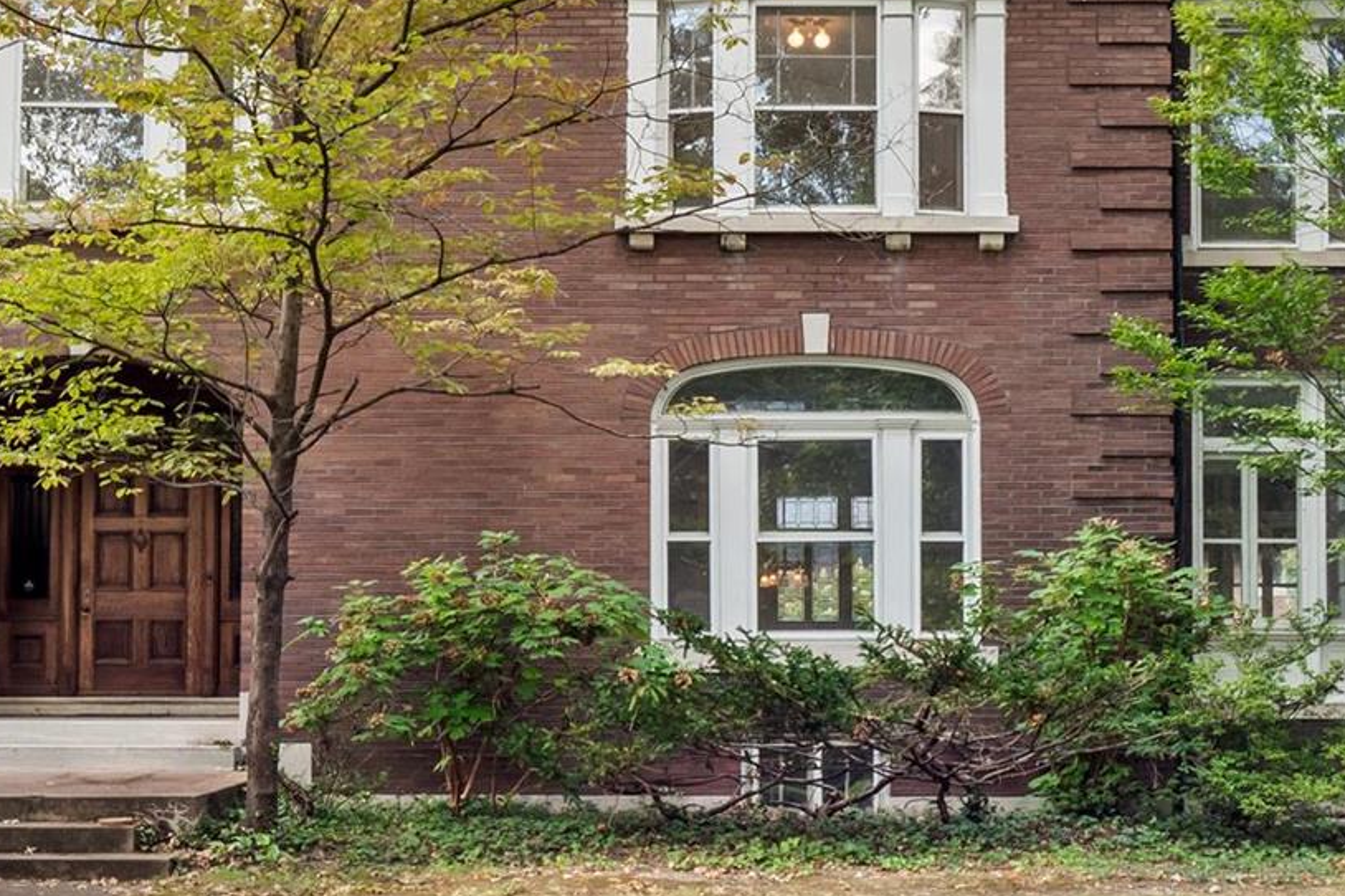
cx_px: 720
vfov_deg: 22.7
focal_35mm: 59
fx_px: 2203
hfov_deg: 33.9
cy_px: 200
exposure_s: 1/25
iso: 400
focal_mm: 15
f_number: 8
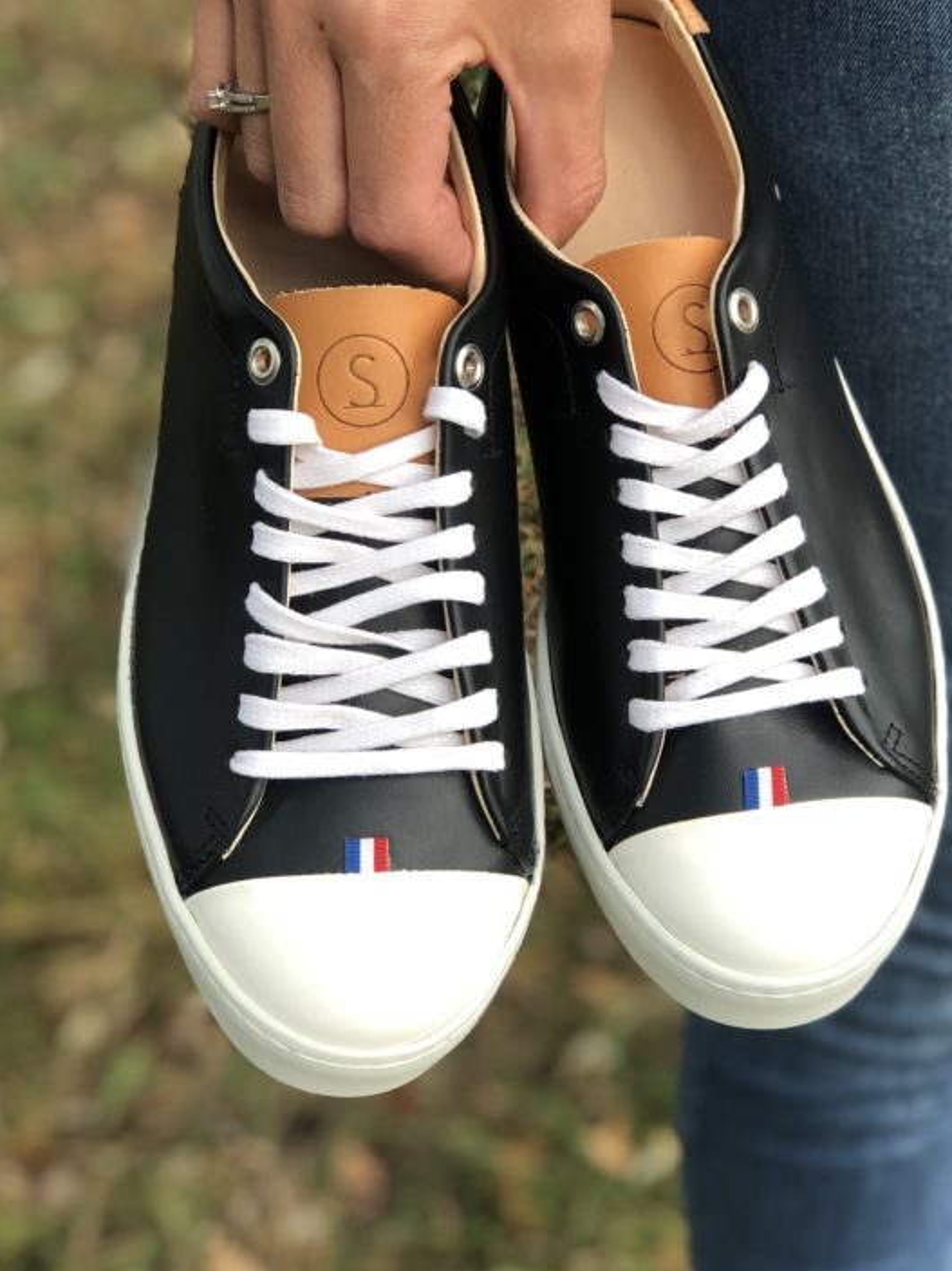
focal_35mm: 83
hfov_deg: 17.7
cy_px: 535
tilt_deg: -29.4
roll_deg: +0.4
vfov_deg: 23.5
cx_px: 605
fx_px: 3044
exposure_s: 1/60
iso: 25
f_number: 2.8
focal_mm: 6.6
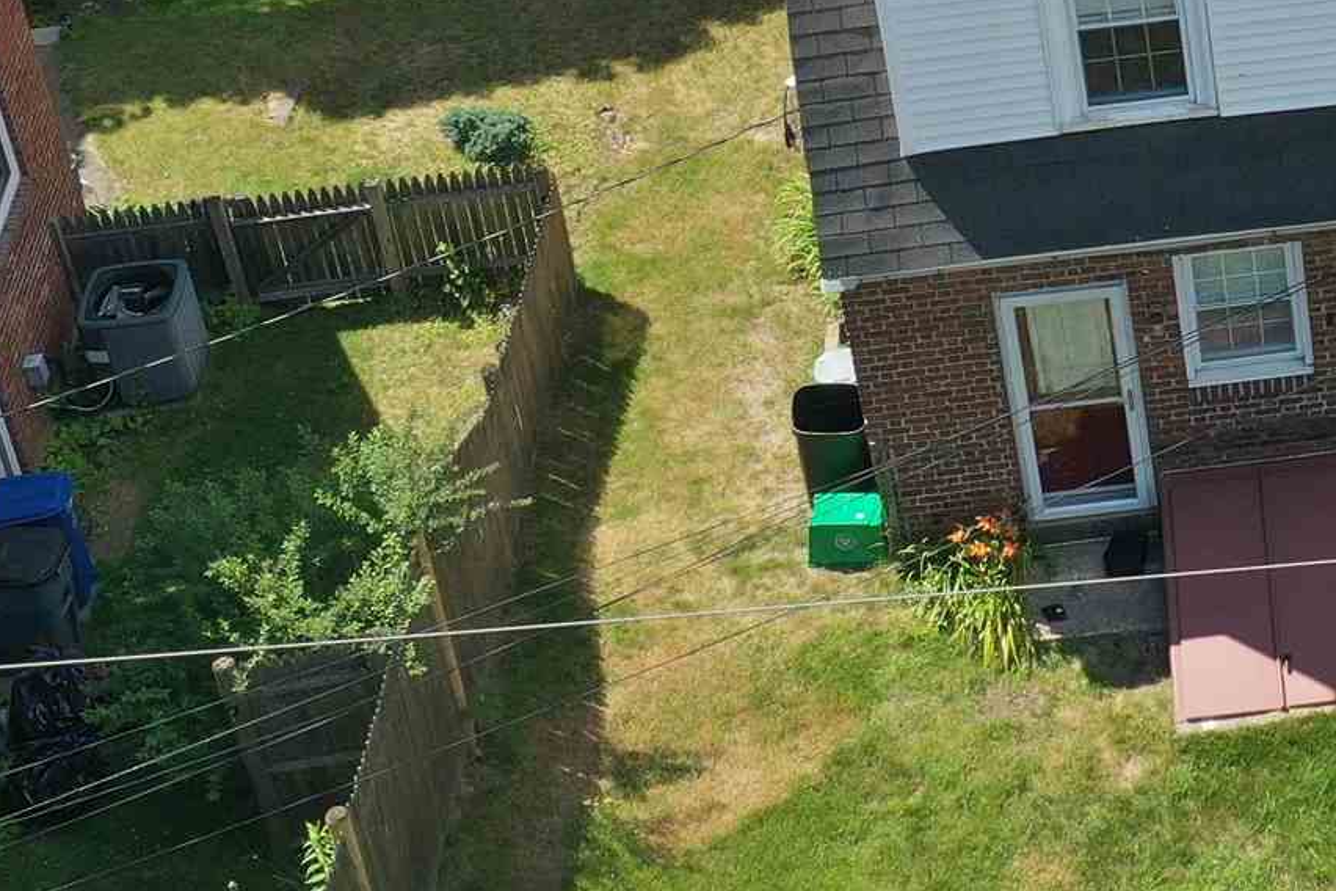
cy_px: -185
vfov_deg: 13.2
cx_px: 1515
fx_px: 3748
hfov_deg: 19.3
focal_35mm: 101
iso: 100
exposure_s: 1/320
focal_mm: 10.26
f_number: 5
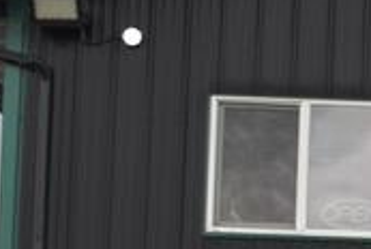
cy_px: 496
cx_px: 911
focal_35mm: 244
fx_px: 2519
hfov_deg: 7.8
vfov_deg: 5.5
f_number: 6.3
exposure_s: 1/250
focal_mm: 22
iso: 200
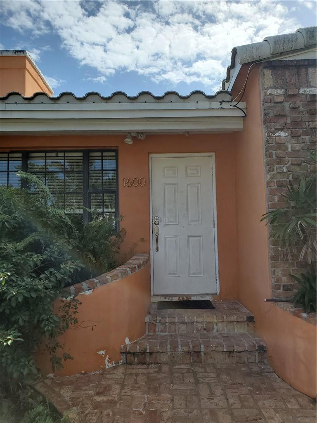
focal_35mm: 26
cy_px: 212
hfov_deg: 53.1
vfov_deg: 67.3
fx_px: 317
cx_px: 158
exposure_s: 1/1783
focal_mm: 4.3
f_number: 2.4
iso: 50
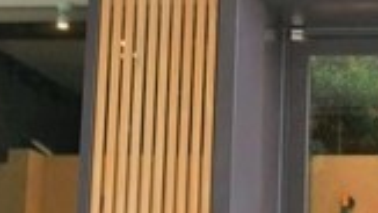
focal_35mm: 132
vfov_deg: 9.2
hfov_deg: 15.7
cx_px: 436
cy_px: 88
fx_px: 1324
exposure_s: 1/320
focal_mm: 26
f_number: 5
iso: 1000
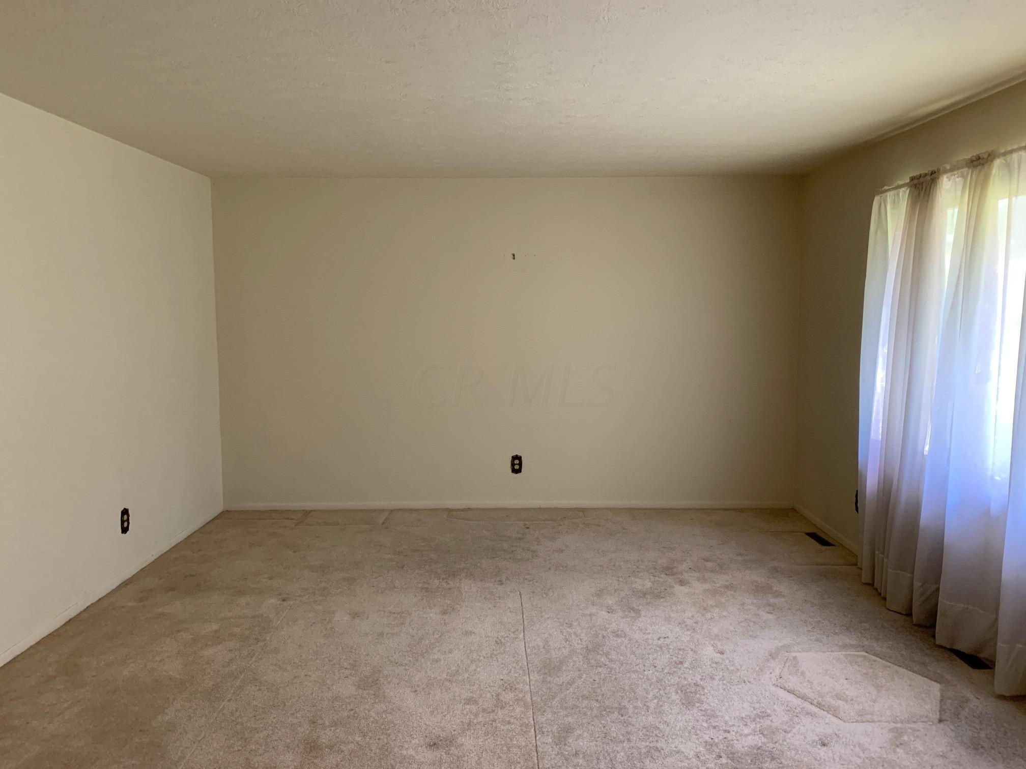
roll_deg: -0.1
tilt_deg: -5.0
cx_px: 513
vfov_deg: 53.1
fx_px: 771
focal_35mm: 26
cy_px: 384
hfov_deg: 67.3
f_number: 1.8
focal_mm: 4.25
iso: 250
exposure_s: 1/60
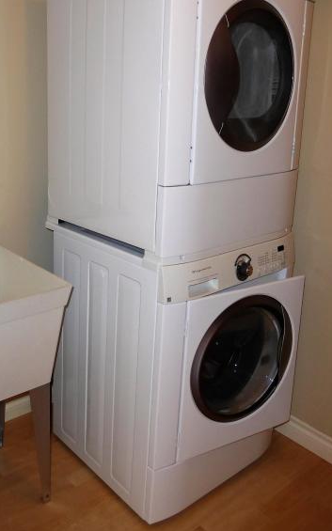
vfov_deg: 53.6
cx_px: 87
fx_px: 521
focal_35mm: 36
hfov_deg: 34.7
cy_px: 210
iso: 100
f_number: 3.3
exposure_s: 1/60
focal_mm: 4.3
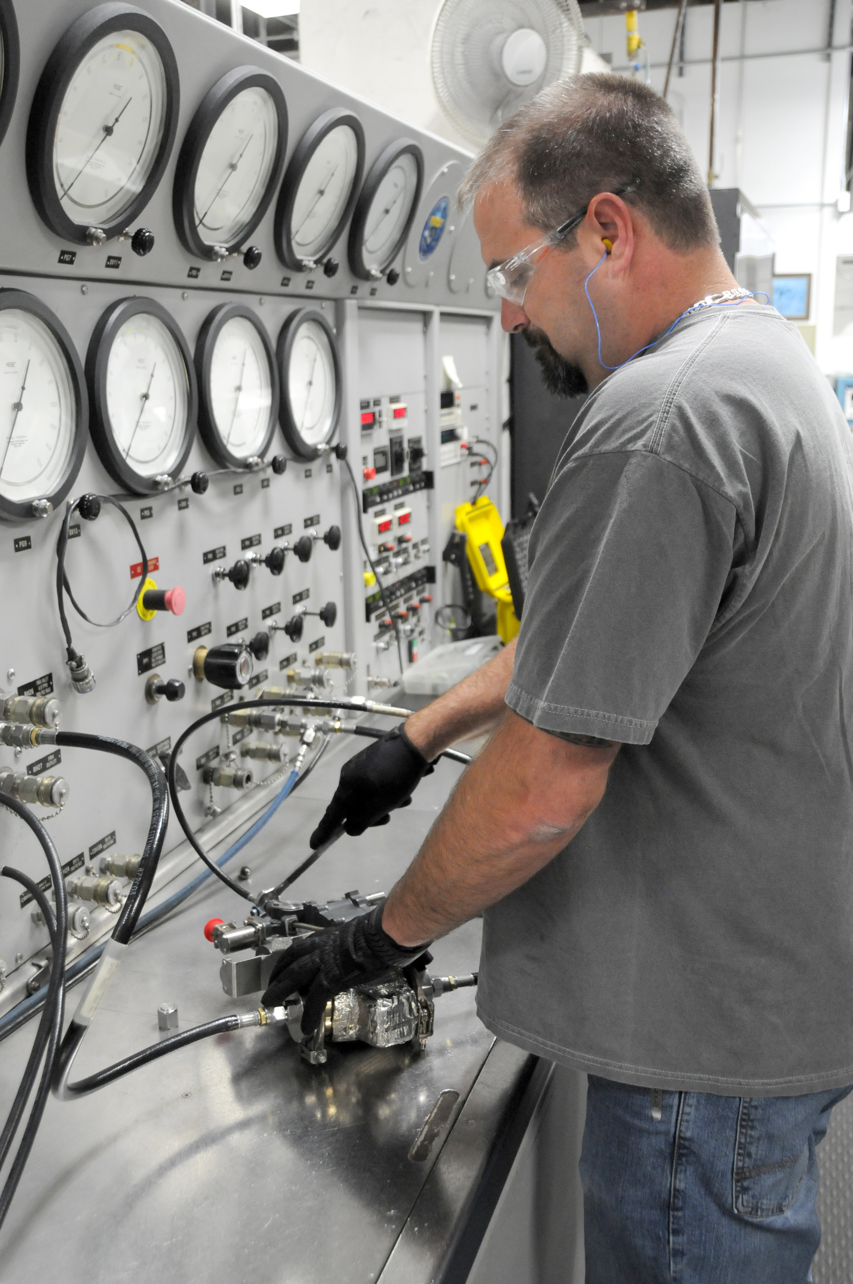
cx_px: 426
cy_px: 642
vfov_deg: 53.2
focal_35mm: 36
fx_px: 1283
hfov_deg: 36.8
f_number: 3.8
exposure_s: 1/60
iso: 1250
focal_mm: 24
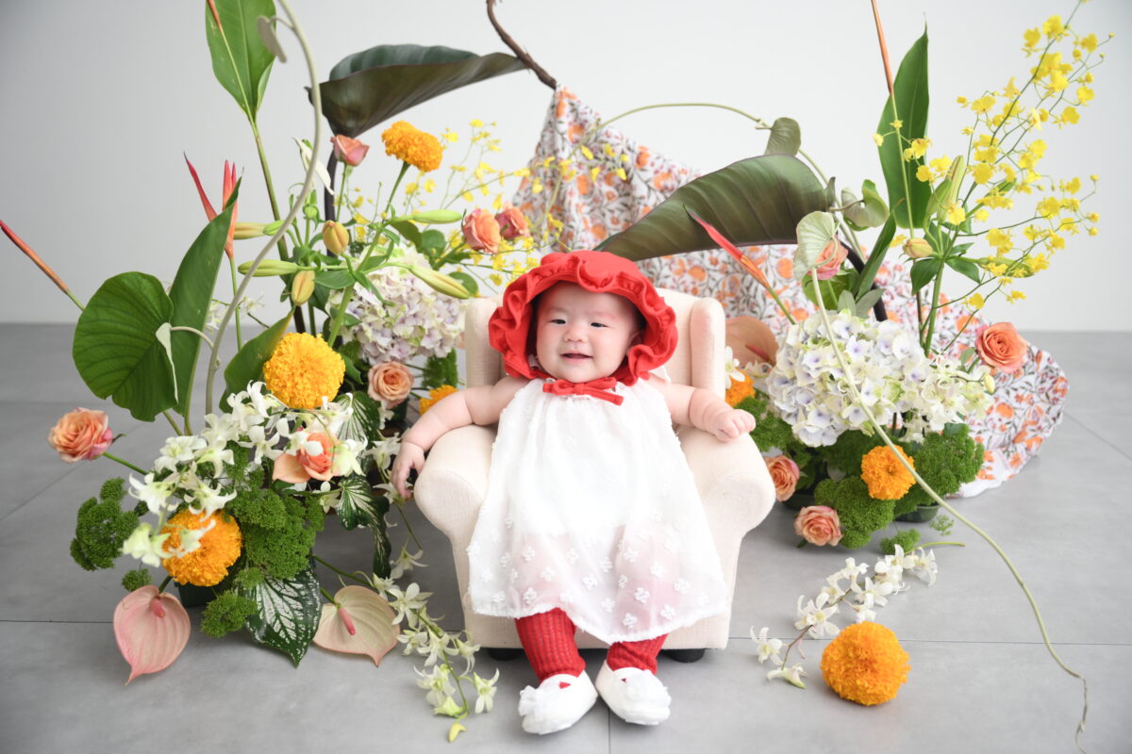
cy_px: 377
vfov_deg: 40.5
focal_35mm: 32
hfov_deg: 58.0
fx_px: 1022
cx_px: 566
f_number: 2.8
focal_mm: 32.5
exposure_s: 1/200
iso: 200
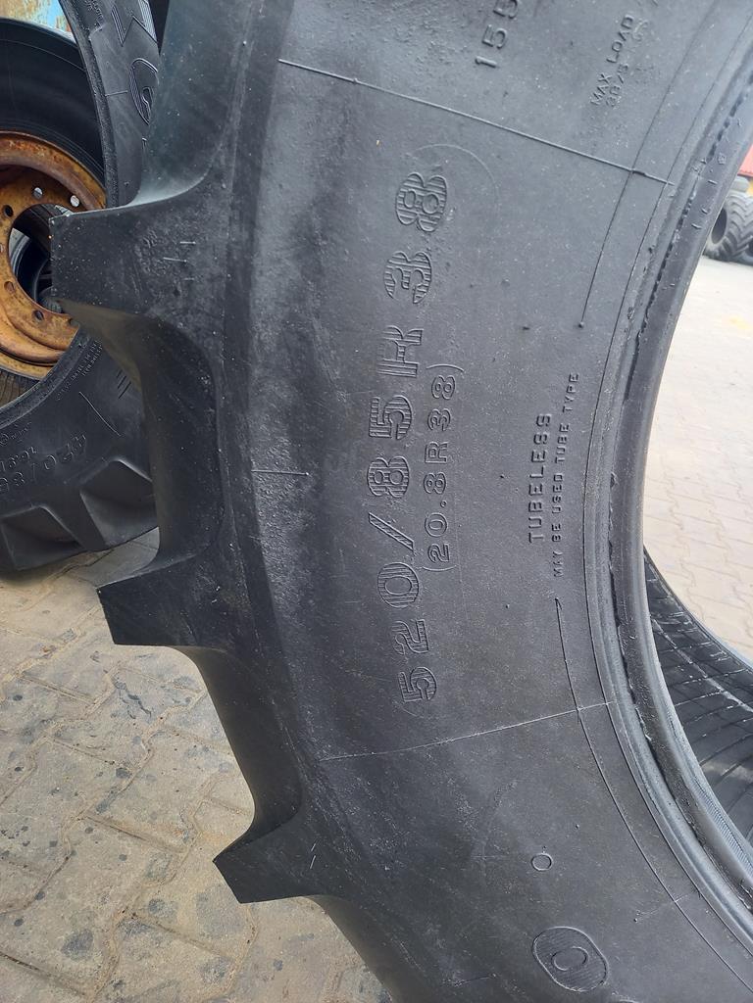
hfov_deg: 54.9
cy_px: 502
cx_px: 376
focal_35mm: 25
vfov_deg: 69.4
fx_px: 725
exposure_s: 1/100
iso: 80
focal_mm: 4.65
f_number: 1.8
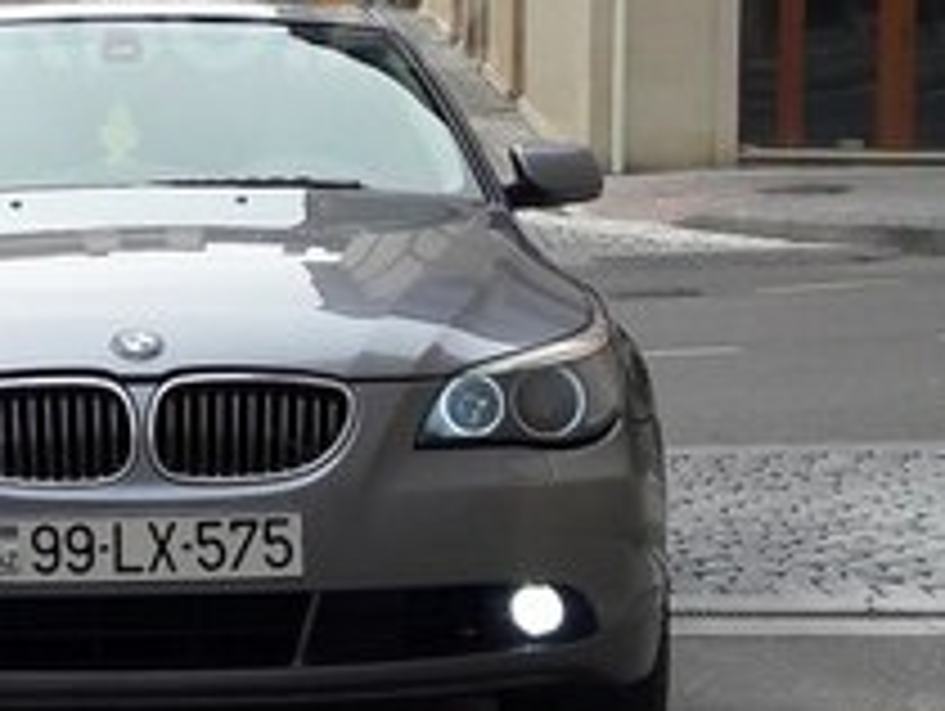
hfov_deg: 28.6
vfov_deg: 21.6
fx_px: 1804
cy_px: 18
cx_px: 153
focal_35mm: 66
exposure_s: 1/503
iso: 40
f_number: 1.9
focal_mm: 3.7
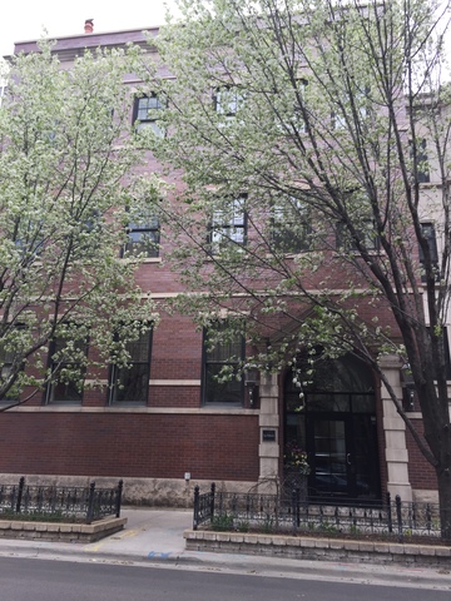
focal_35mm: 29
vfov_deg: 61.7
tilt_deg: +19.3
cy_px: 300
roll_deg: -3.4
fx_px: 504
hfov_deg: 48.2
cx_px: 226
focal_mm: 4.15
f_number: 2.2
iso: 32
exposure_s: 1/444
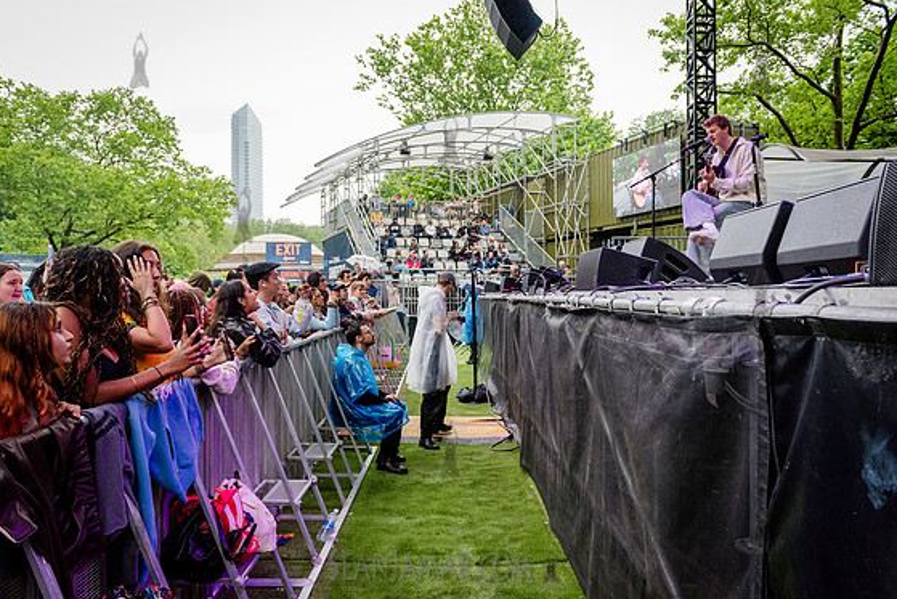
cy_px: 293
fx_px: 673
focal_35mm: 27
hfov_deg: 67.4
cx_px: 449
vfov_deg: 48.0
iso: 2000
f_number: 4.5
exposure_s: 1/800
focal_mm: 26
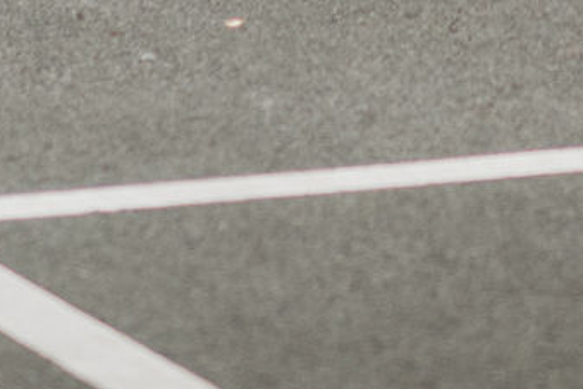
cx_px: 600
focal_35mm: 539
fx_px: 8728
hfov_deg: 3.8
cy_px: -828
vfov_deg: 2.5
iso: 400
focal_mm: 85
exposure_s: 1/100
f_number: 1.8
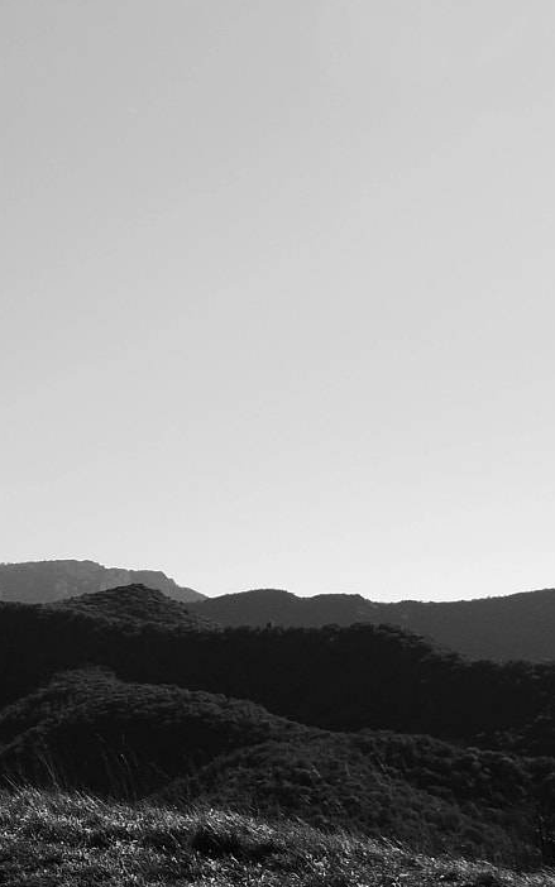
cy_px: 572
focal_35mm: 87
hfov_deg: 13.5
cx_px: -429
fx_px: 2105
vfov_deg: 23.7
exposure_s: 1/2000
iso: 200
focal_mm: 14
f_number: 3.5
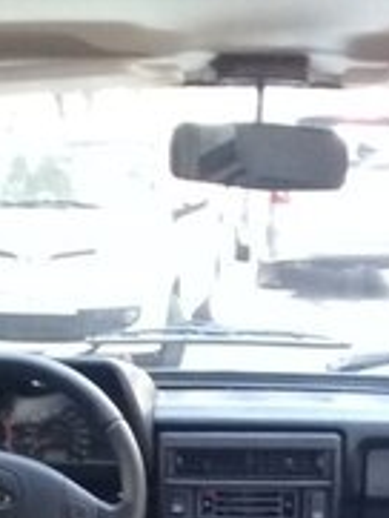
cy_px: 707
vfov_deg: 20.6
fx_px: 1272
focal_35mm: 85
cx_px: 206
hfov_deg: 17.4
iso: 200
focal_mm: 3.3
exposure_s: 1/24
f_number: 2.2
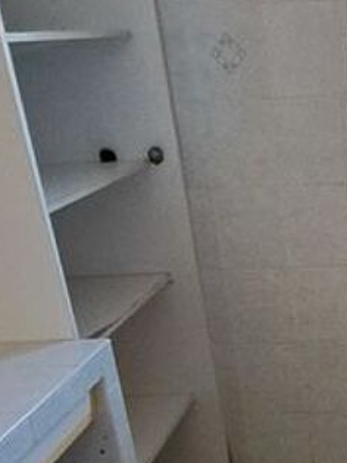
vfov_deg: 33.4
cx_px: 432
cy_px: 403
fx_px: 736
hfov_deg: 23.8
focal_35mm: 55
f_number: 2.2
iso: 125
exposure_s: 1/50
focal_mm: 1.74
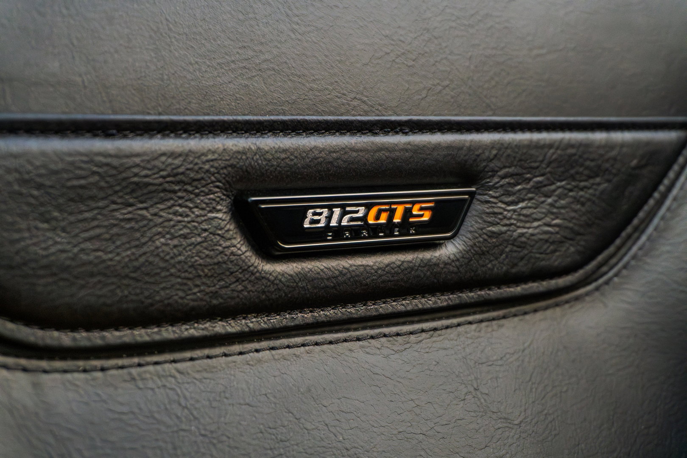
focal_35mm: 66
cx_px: 344
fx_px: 1259
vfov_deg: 20.6
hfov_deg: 30.5
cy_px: 229
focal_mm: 44
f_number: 5.6
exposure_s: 1/125
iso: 6400
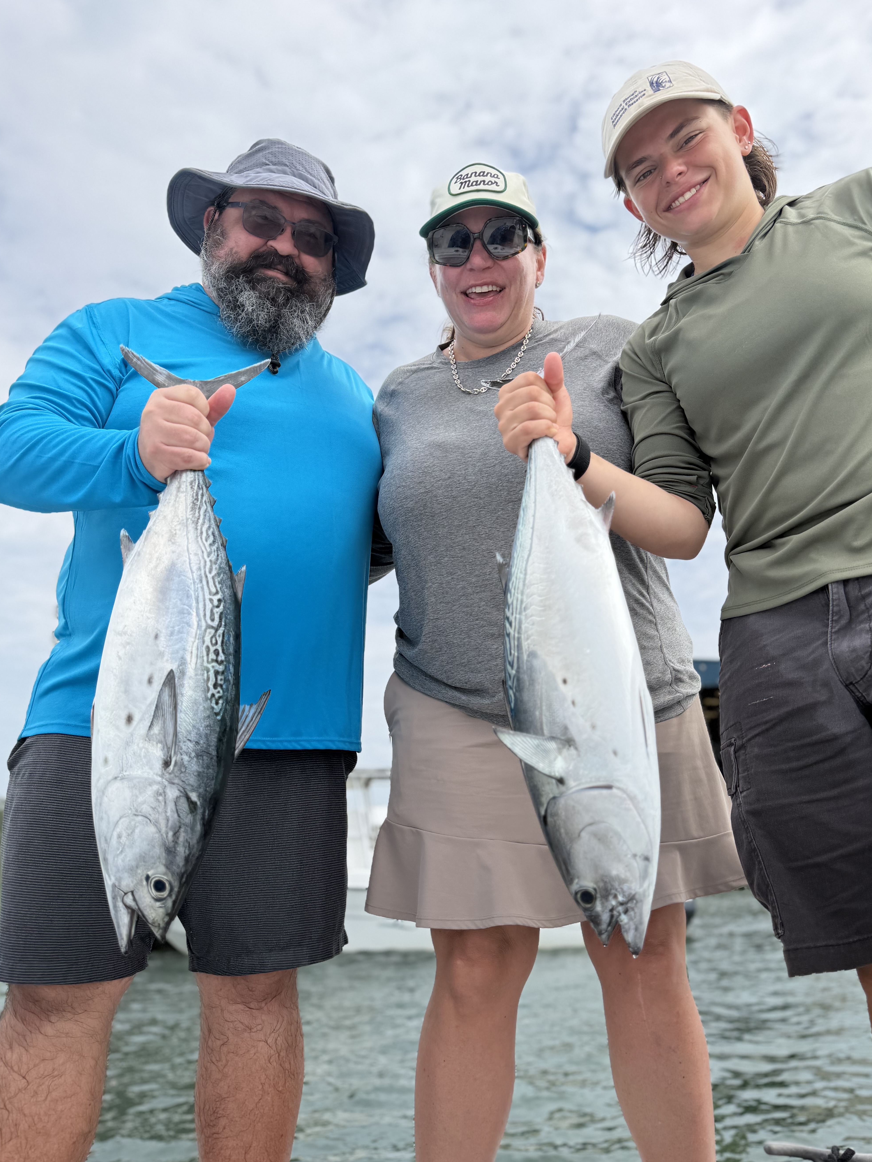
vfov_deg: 67.3
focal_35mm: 26
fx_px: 873
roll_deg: +3.1
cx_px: 459
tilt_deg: +17.9
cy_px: 561
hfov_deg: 53.0
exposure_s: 1/5319
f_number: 1.78
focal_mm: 6.76
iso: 80
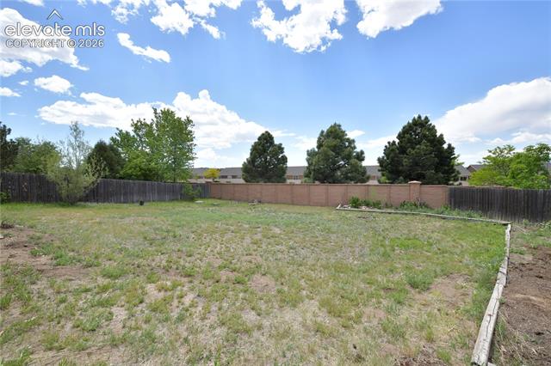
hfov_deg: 104.3
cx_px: 276
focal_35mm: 14
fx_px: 214
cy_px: 183
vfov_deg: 81.1
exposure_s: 1/250
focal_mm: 14
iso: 400
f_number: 11
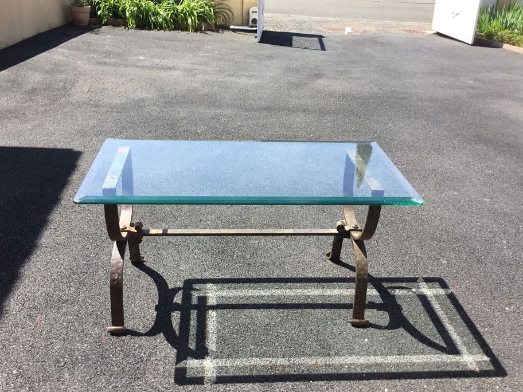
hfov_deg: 53.9
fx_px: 514
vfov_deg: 41.8
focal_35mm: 34
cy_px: 197
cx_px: 250
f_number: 2.4
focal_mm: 3.3
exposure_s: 1/622
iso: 25
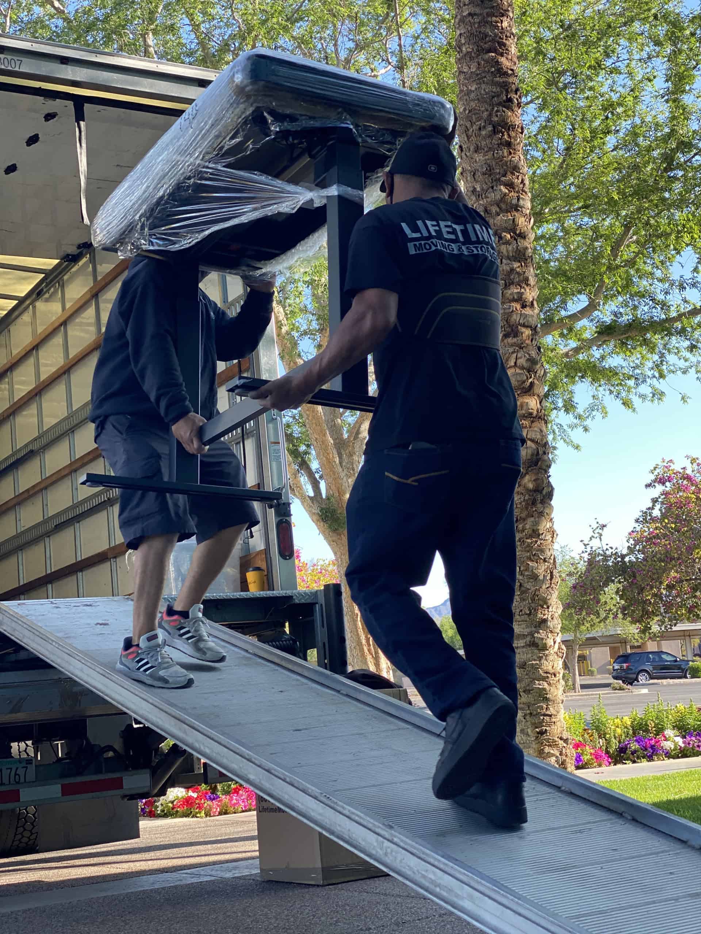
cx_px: 350
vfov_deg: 36.8
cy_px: 467
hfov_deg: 28.0
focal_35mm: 52
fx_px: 1404
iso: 20
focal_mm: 6
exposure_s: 1/129
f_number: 2
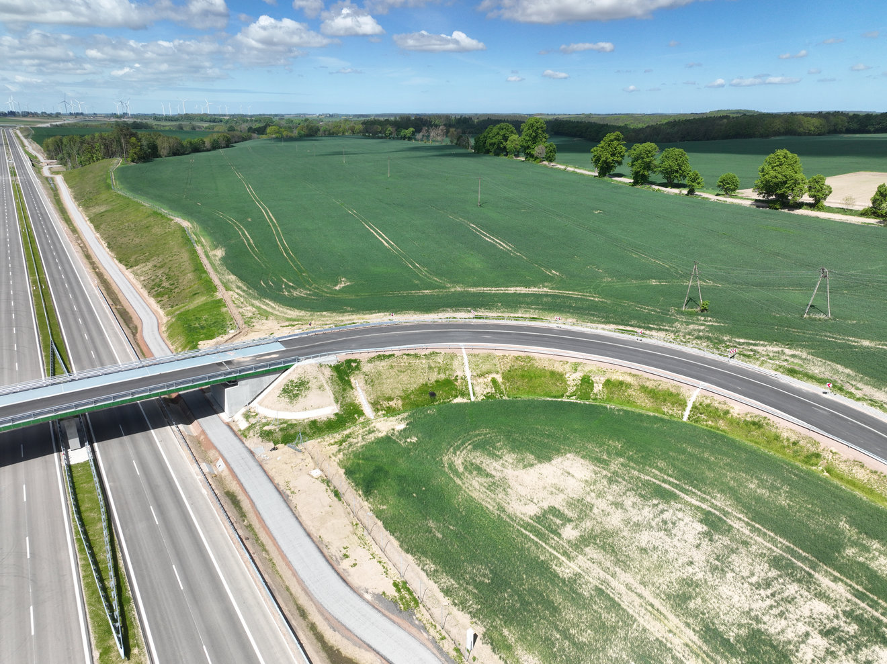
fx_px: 615
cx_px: 444
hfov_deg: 71.6
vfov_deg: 56.8
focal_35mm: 24
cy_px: 332
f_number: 2.8
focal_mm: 12.29
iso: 100
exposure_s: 1/1600
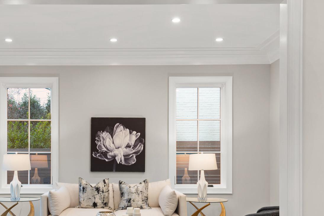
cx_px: 113
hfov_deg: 43.1
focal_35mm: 45
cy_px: 158
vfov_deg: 29.5
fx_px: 405
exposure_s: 1/1.25
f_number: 8
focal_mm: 24
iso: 200
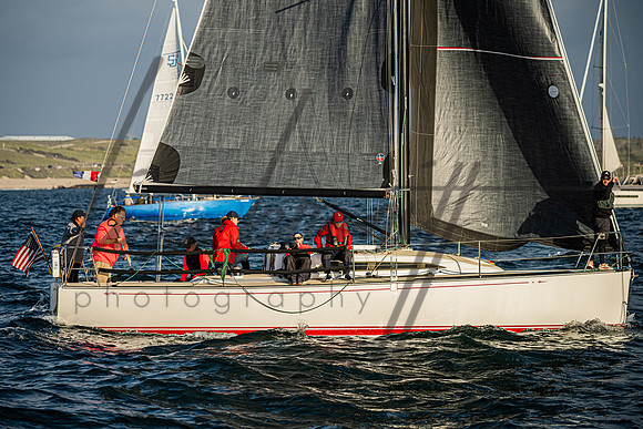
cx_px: 293
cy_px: 199
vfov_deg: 6.6
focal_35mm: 208
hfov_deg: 9.9
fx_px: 3717
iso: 200
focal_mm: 190
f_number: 5
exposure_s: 1/2000
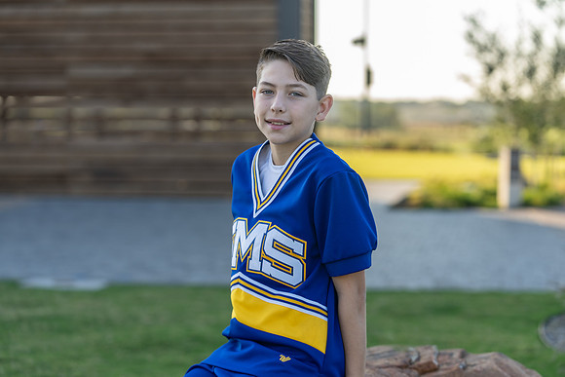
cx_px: 282
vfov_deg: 15.5
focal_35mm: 88
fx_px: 1389
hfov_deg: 23.0
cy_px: 188
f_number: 3.2
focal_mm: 88
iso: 125
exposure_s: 1/400
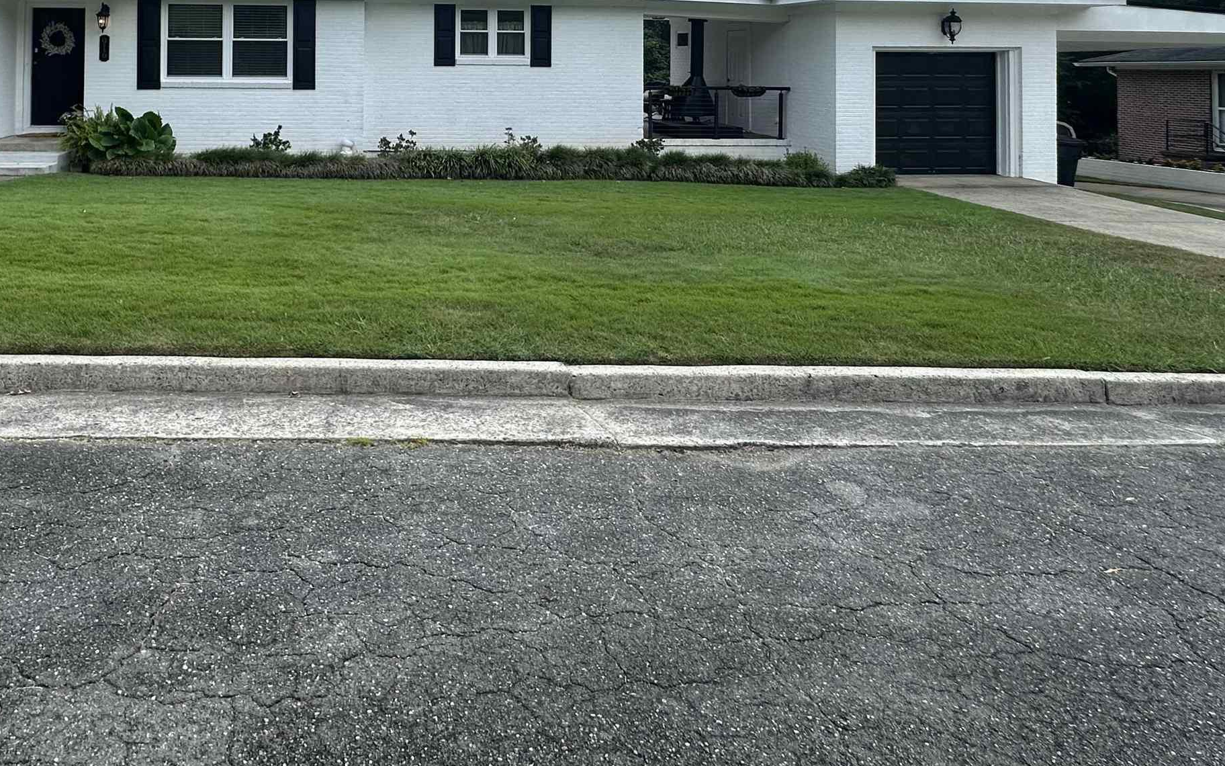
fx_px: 835
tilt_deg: +1.9
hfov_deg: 70.0
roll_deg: -0.4
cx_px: 390
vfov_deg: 43.8
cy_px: 42
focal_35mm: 25
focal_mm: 2.22
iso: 50
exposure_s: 1/1553
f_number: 2.2
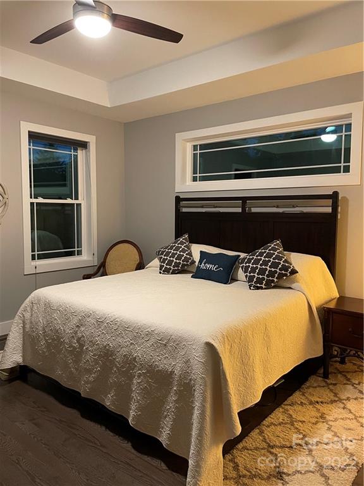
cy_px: 243
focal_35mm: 26
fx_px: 365
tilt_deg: -4.8
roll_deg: +0.1
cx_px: 182
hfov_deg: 53.1
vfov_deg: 67.3
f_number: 1.6
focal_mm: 4.2
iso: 400
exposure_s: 1/40
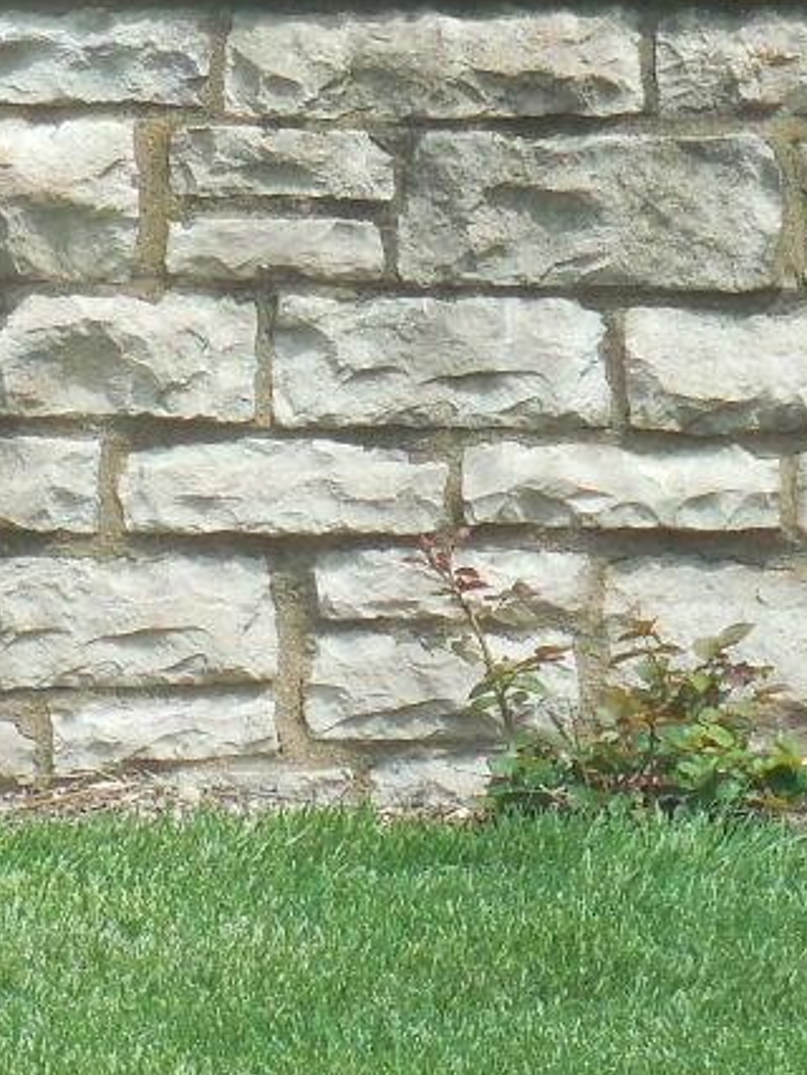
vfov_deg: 3.9
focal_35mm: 503
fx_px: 15620
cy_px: -273
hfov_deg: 3.0
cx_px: -88
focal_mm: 24.2
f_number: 4.9
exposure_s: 1/320
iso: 125
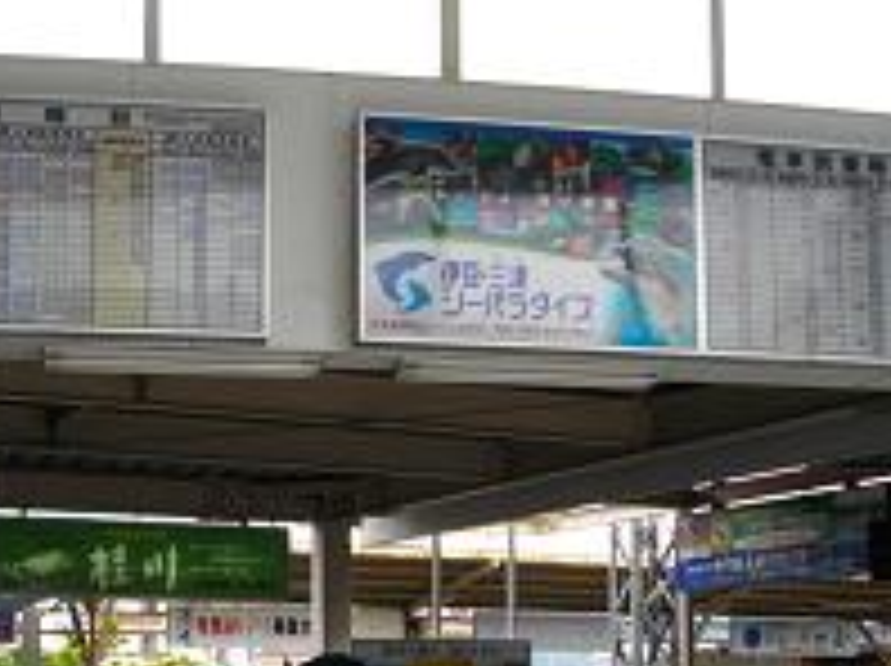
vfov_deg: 22.6
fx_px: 1620
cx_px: 344
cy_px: 608
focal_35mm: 63
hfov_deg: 30.7
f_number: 2.9
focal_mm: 5.7
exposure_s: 1/320
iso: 100
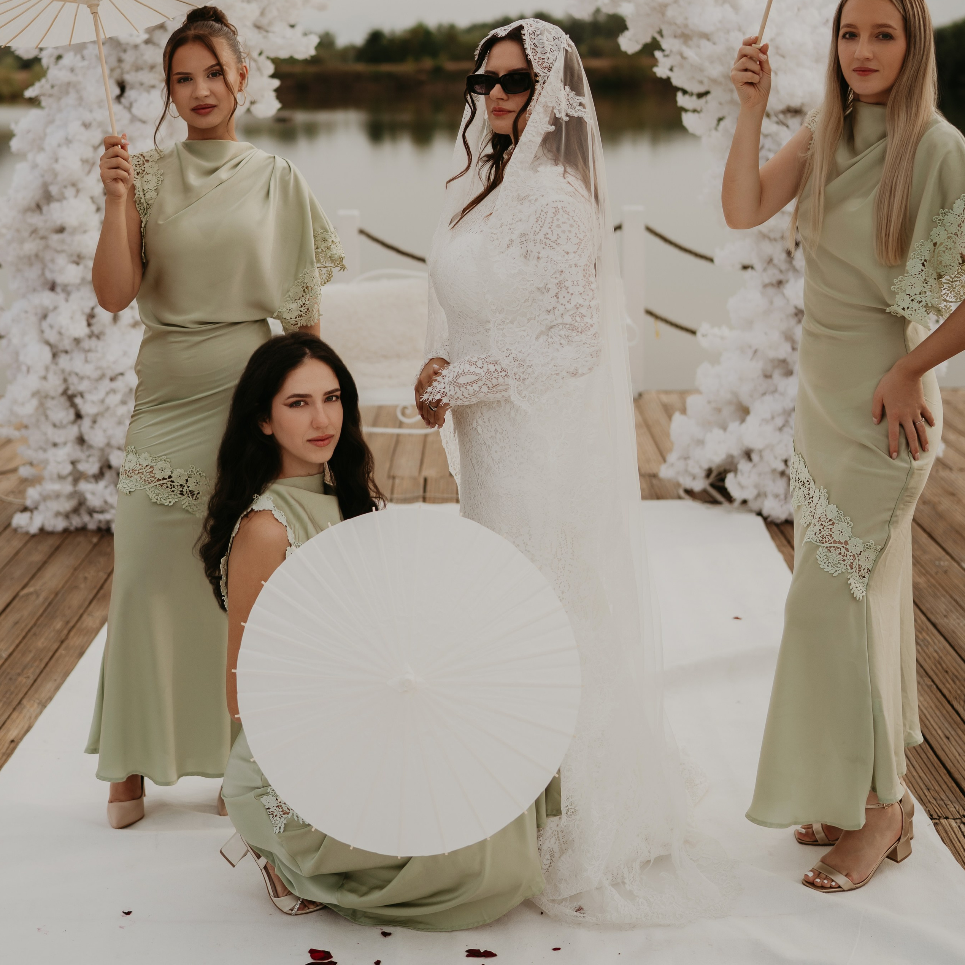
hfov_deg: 37.6
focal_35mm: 45
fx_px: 1419
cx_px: 479
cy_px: 280
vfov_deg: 36.9
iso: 80
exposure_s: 1/1600
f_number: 1.8
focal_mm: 35
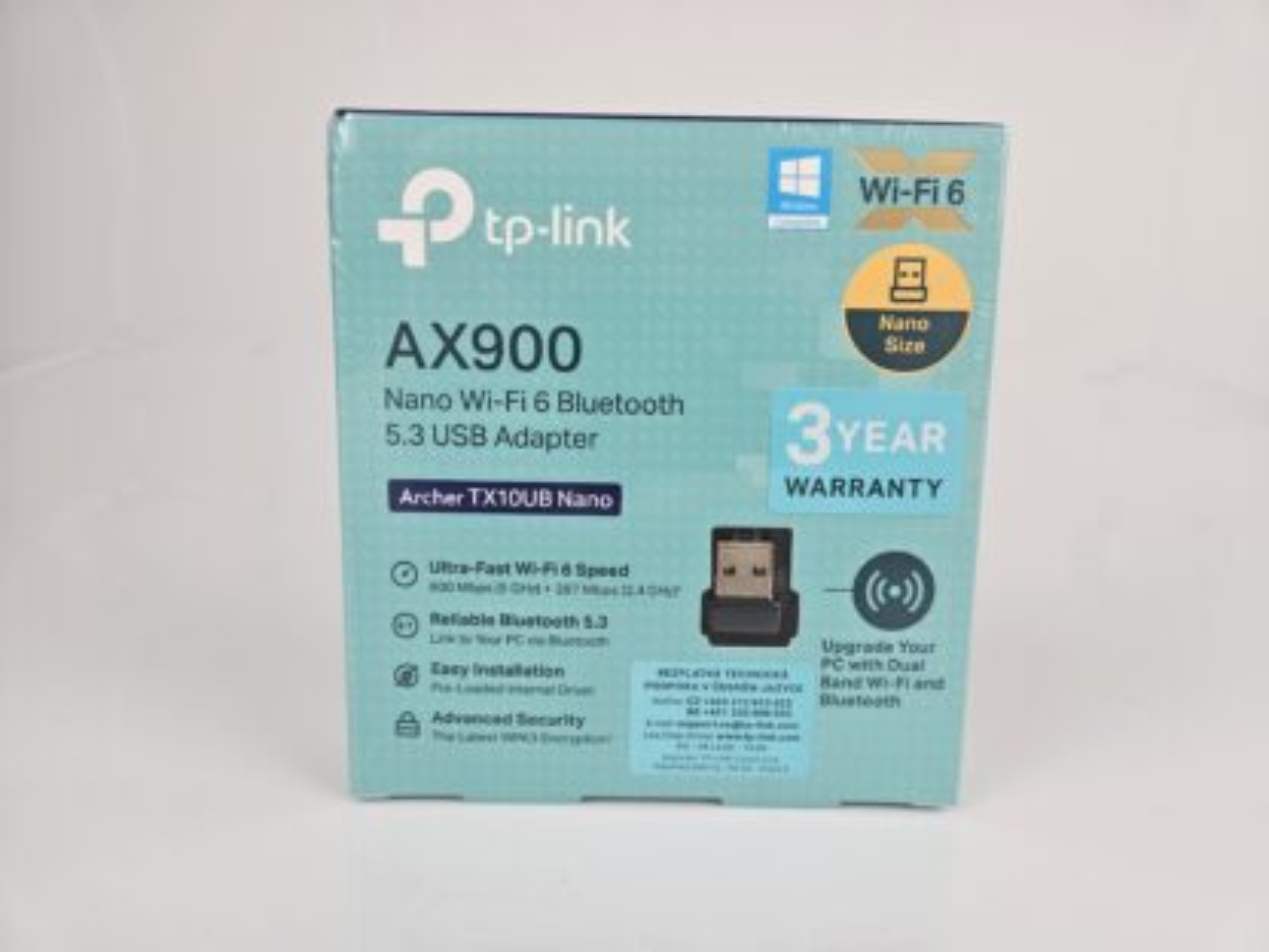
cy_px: 476
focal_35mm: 23
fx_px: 843
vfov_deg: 58.9
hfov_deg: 73.9
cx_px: 634
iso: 25
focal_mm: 5.4
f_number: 1.8
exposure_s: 1/100
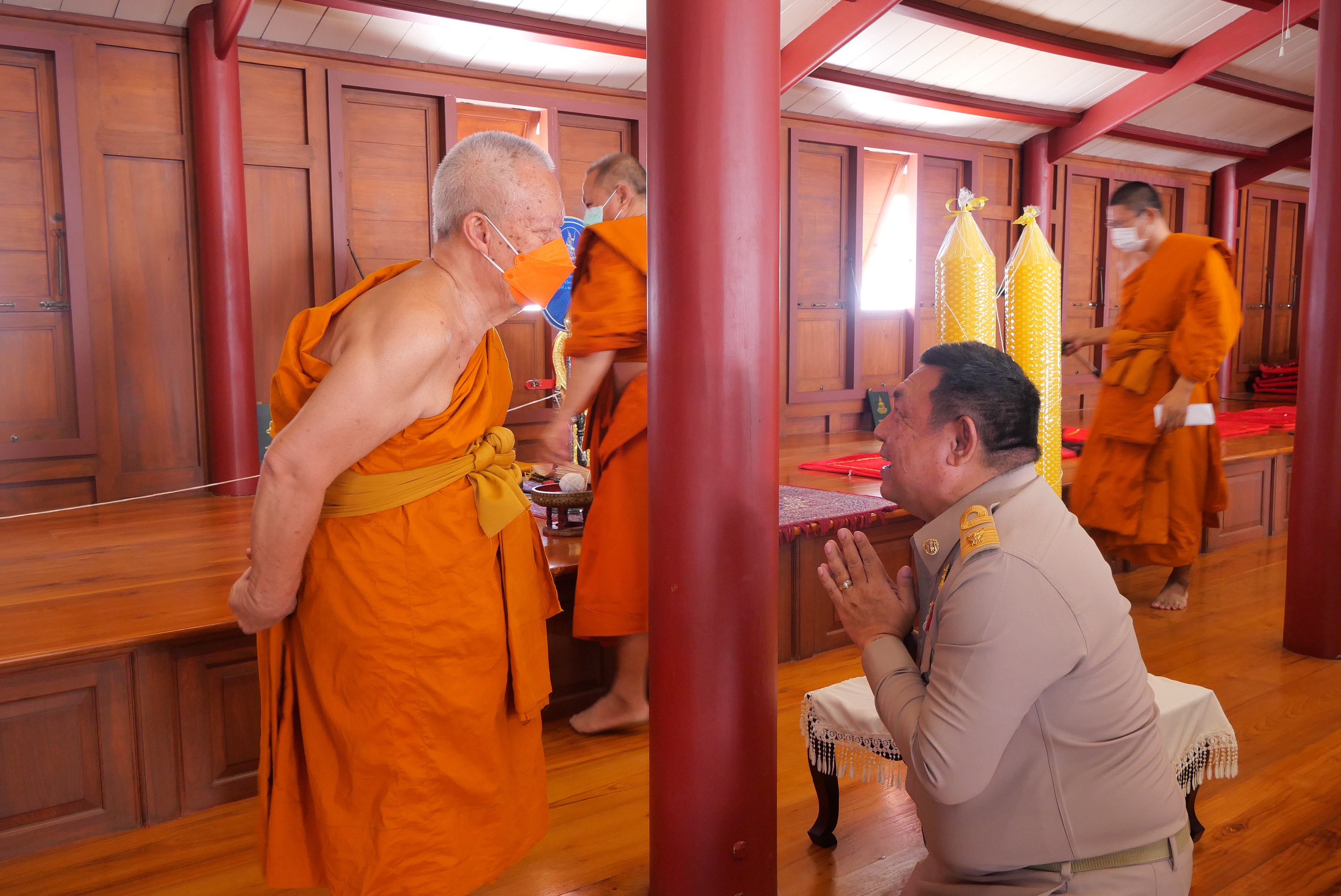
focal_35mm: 29
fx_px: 1081
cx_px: 670
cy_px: 448
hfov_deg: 63.6
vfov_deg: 45.0
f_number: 5
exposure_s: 1/20
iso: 800
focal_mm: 14
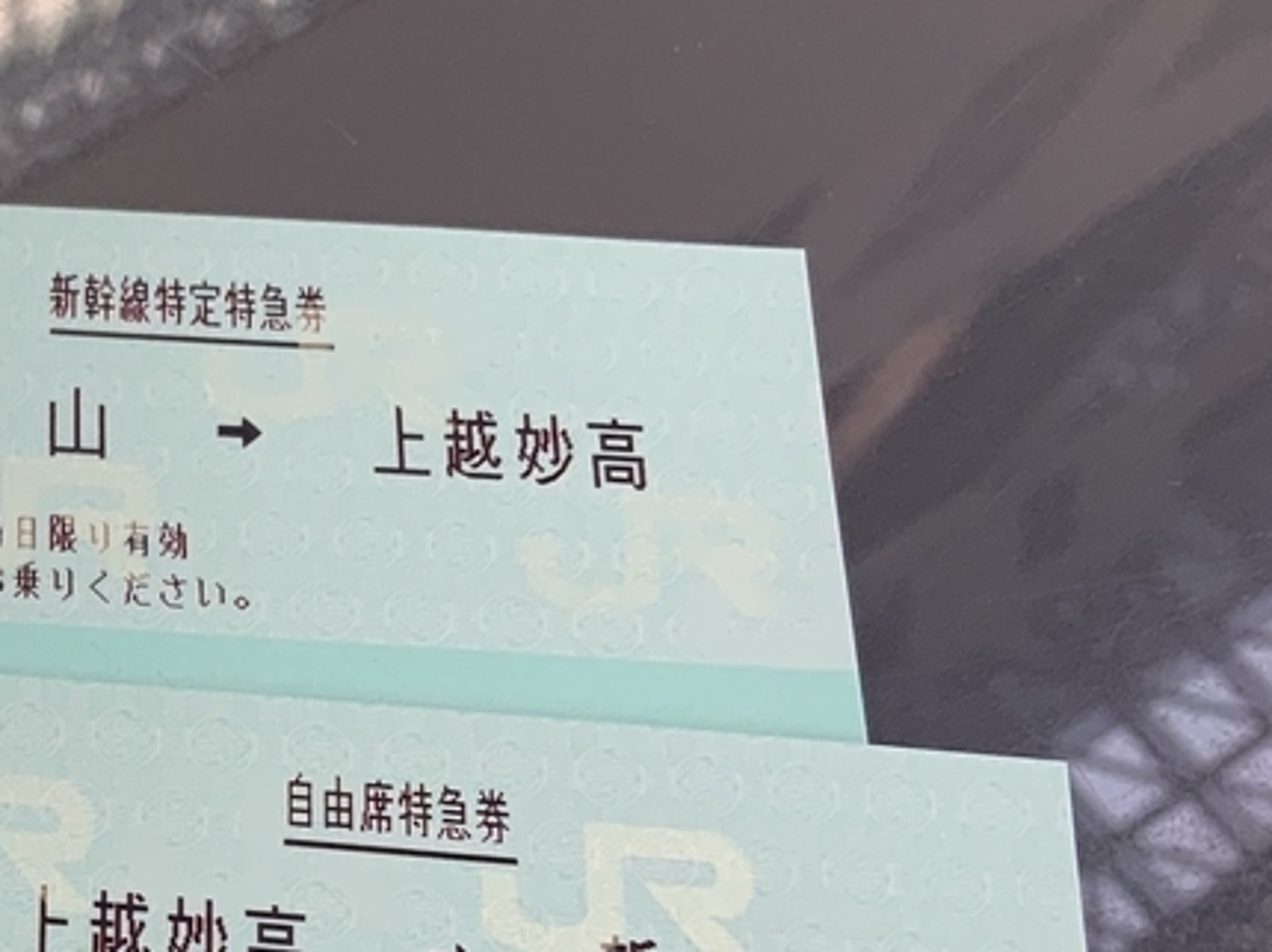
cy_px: 786
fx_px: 2975
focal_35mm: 81
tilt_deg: -65.8
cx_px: -379
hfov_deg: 21.8
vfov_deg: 18.0
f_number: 1.8
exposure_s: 1/60
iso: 40
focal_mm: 3
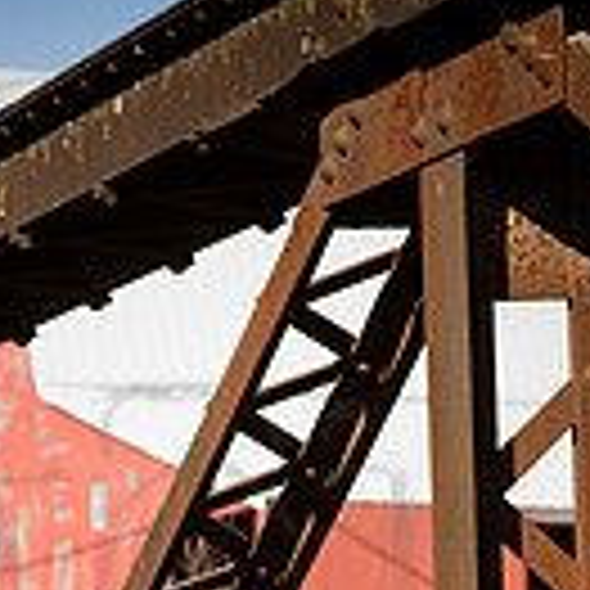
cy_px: 982
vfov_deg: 5.3
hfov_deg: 5.4
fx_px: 6306
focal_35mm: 327
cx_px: 216
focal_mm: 112
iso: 800
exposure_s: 1/800
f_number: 14
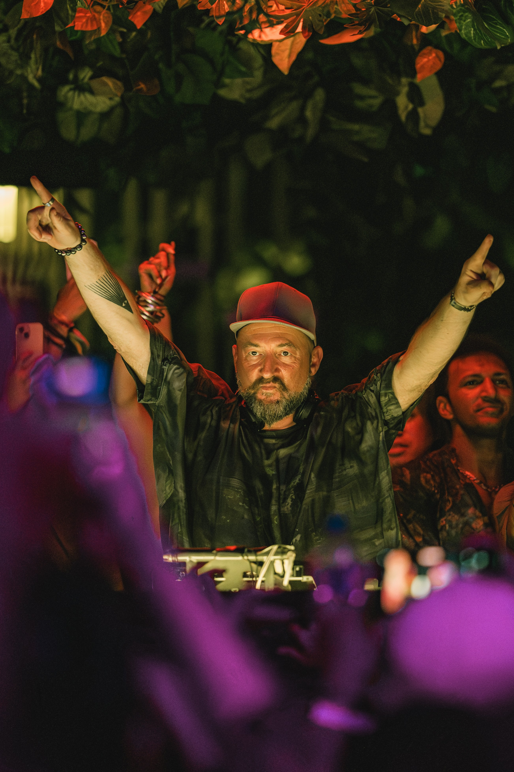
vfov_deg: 9.9
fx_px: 4444
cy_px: 382
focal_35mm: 208
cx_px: 287
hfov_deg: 6.6
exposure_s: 1/500
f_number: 1.8
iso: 8000
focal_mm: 135
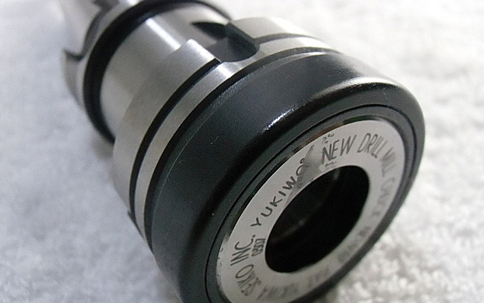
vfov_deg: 35.3
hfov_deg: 54.0
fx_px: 475
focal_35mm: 36
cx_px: 248
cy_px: 162
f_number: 3.7
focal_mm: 5.93
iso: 800
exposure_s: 1/100
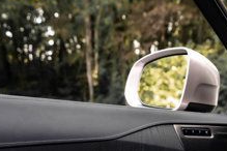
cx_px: 108
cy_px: 213
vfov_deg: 17.8
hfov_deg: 28.8
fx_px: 441
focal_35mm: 70
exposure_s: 1/200
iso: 1000
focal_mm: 24
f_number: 4
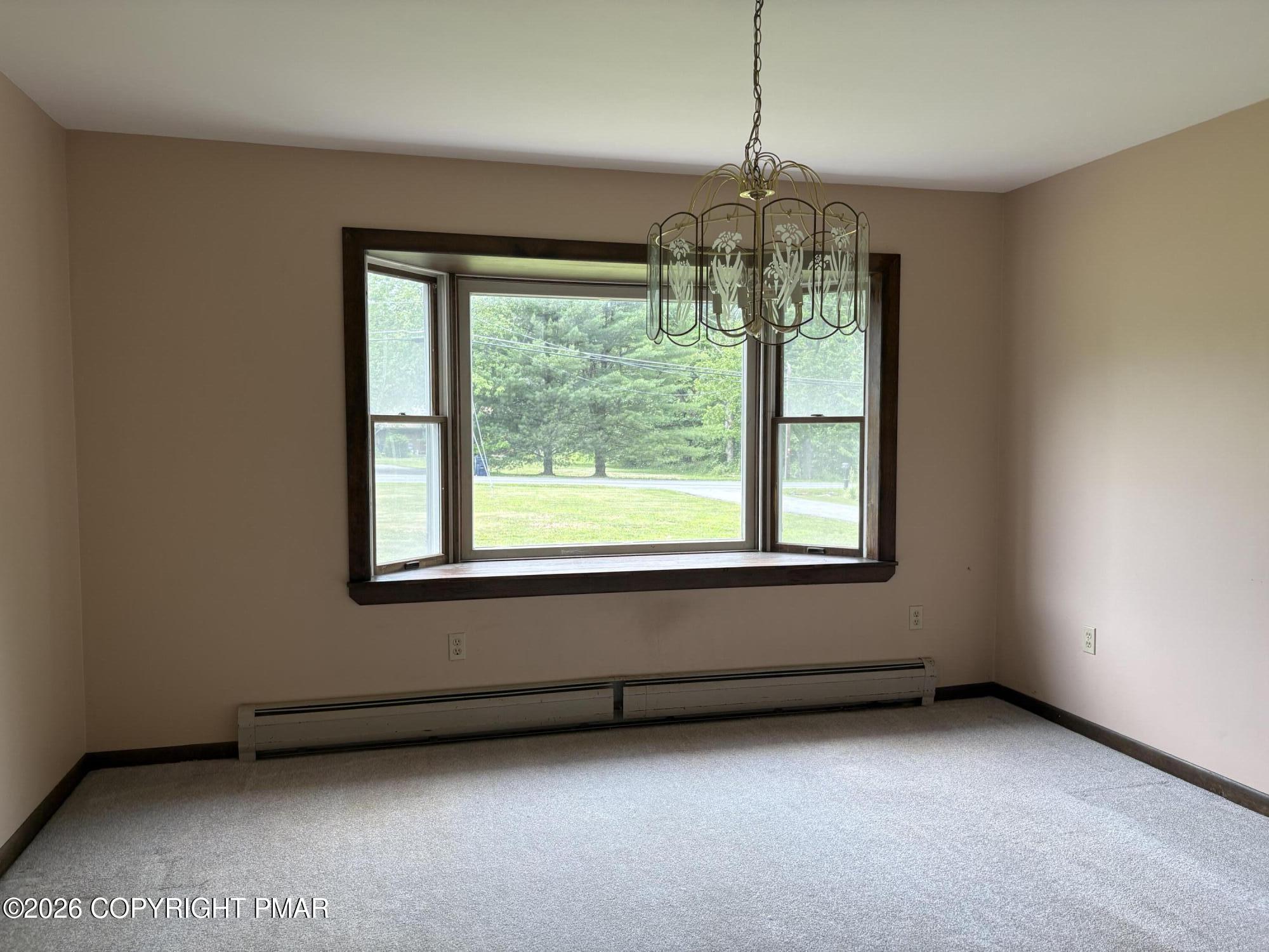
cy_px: 476
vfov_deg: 53.1
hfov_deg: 67.3
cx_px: 634
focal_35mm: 26
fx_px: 953
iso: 50
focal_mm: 5.96
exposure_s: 1/178
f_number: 1.6
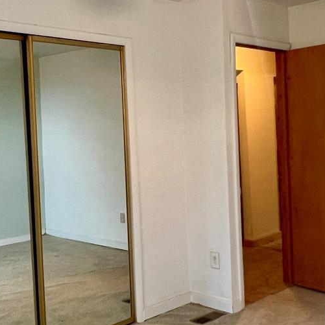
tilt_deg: -2.7
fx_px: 499
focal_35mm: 47
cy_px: 150
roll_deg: +2.3
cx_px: 179
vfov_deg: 36.0
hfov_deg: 36.0
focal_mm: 1.57
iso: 250
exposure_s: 1/60
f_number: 1.8
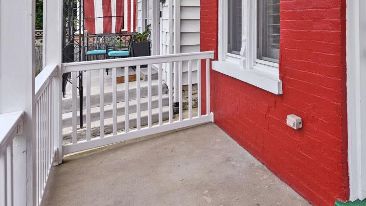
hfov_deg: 60.1
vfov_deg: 37.2
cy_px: 15
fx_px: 281
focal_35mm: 29
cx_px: 299
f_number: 5.6
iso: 110
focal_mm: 14
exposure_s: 1/250
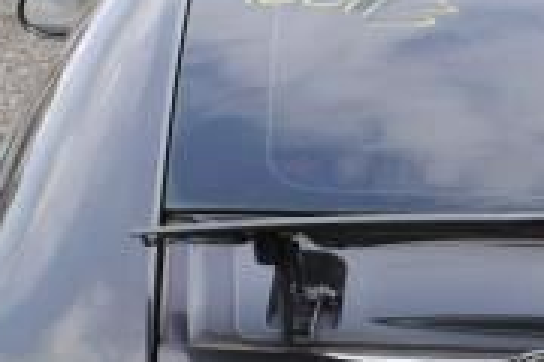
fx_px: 2221
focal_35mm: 147
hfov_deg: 13.8
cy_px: 388
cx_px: 532
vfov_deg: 9.3
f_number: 6.3
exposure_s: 1/160
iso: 100
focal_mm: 22
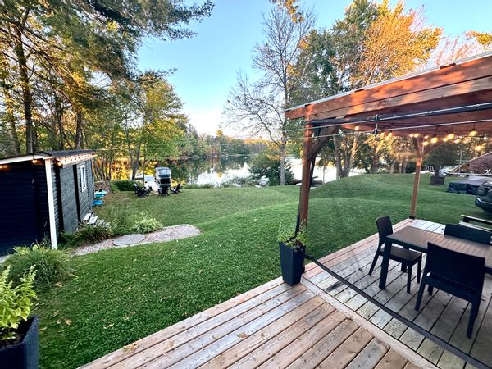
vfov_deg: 85.7
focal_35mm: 14
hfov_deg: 102.1
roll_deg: -1.8
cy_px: 184
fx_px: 199
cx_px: 246
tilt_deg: -10.0
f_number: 2.2
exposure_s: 1/120
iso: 125
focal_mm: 2.22
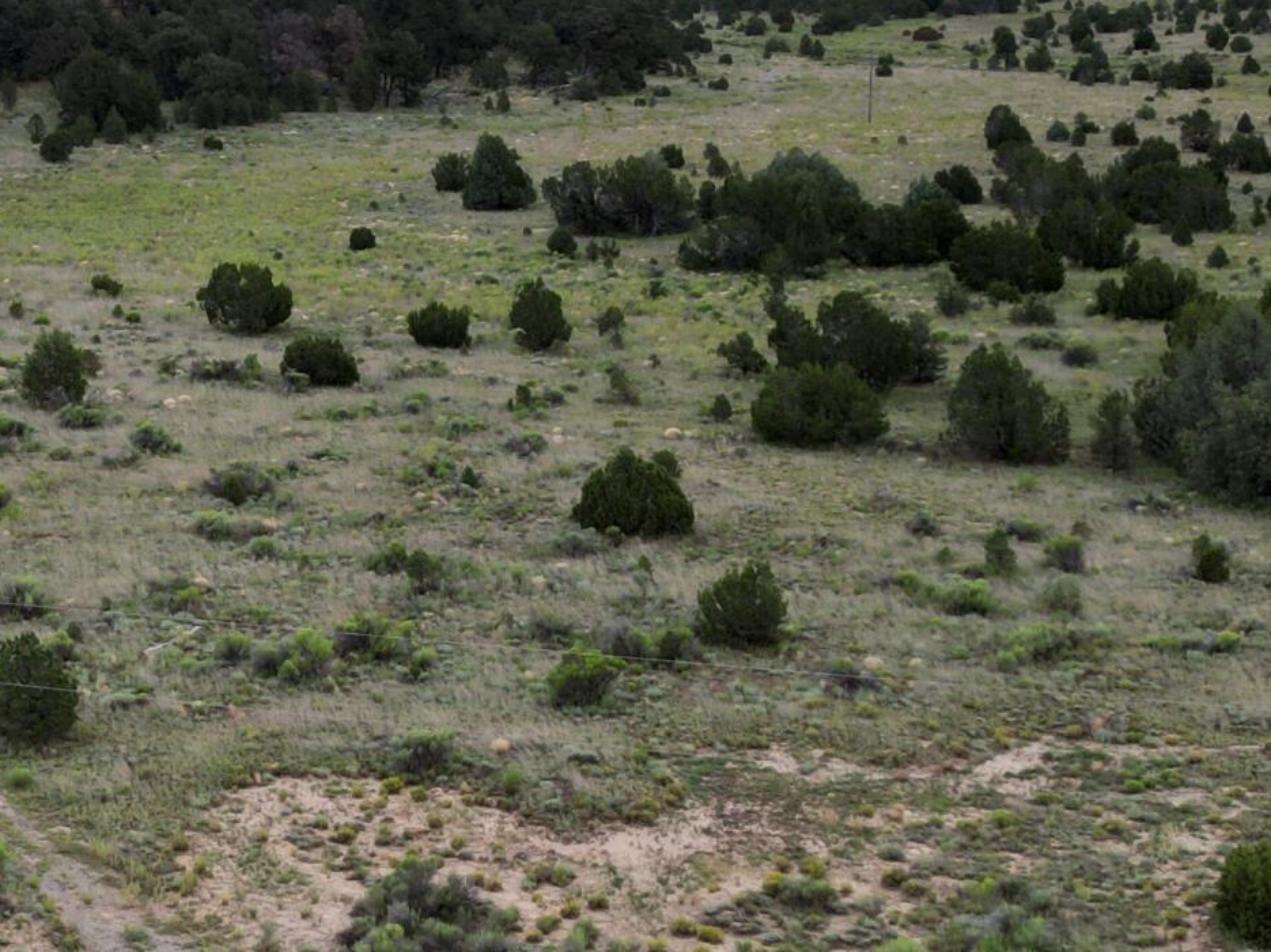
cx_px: 130
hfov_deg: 24.6
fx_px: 2827
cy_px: 504
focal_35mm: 77
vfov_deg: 19.1
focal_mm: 6.72
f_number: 1.7
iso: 100
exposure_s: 1/2000
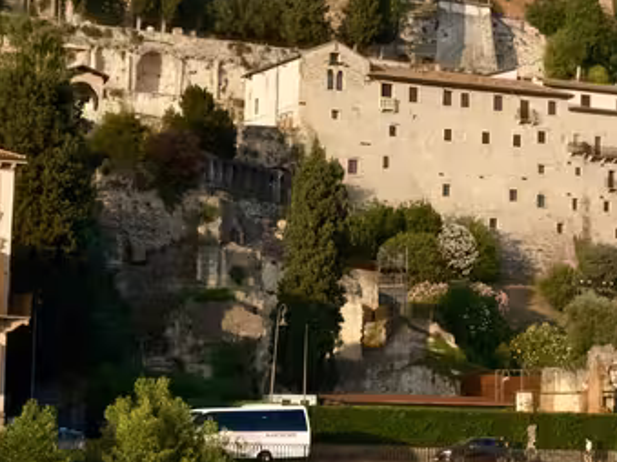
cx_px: 568
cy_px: 216
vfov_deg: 13.6
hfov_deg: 17.7
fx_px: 1942
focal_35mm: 109
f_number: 10
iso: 3200
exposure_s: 1/2700
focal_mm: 21.5
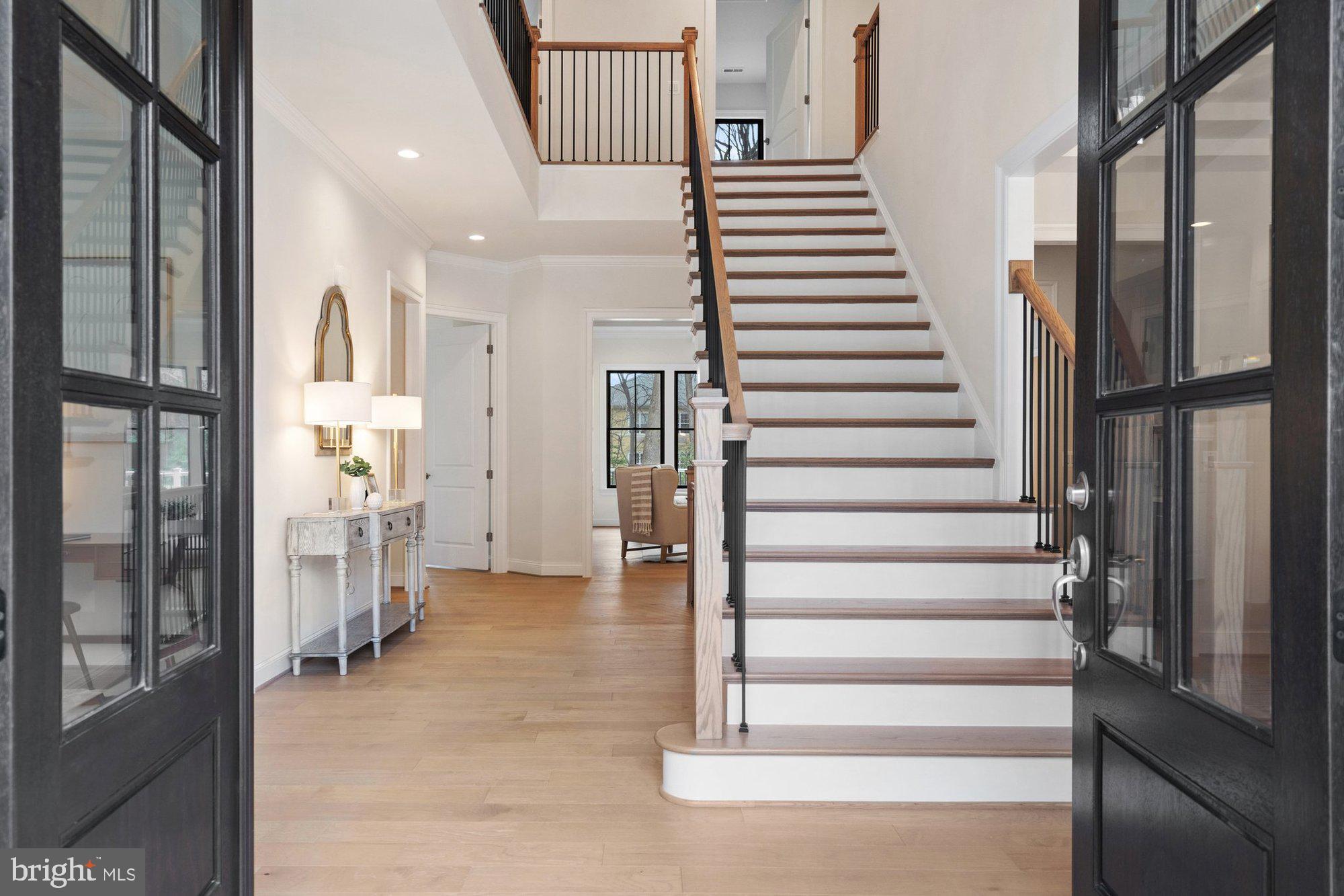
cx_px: 672
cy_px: 448
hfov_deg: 73.7
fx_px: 896
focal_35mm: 24
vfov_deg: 53.1
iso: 500
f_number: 8
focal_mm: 24
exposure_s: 1/13
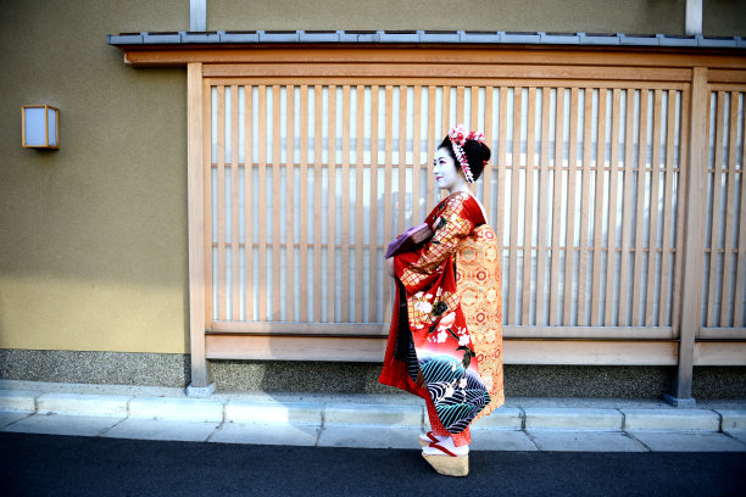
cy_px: 248
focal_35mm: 24
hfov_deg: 73.7
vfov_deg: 53.1
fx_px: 497
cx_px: 373
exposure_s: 1/2000
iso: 400
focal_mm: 24
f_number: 2.8
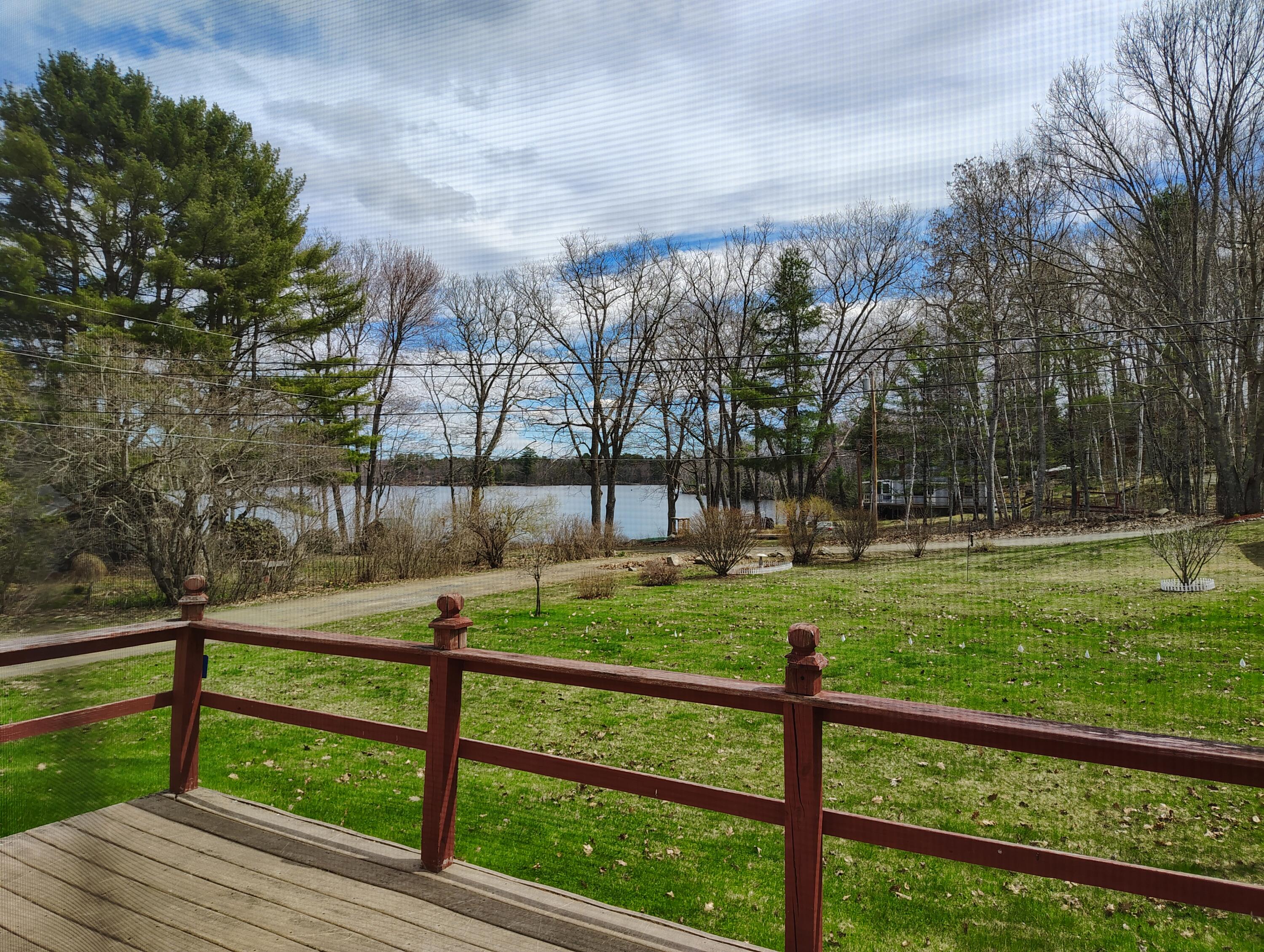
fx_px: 877
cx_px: 632
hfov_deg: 71.5
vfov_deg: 56.9
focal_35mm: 24
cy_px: 476
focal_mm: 5.56
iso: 100
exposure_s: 1/738
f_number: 1.8
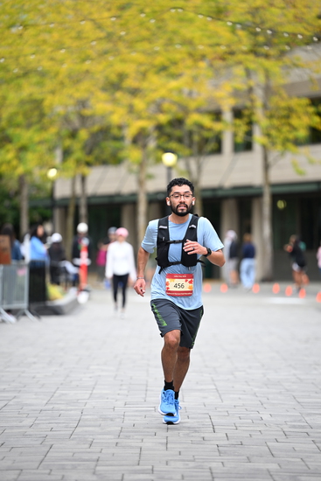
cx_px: 160
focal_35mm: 170
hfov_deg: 8.1
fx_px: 2272
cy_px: 240
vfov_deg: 12.1
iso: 640
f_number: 2.8
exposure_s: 1/1600
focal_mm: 170
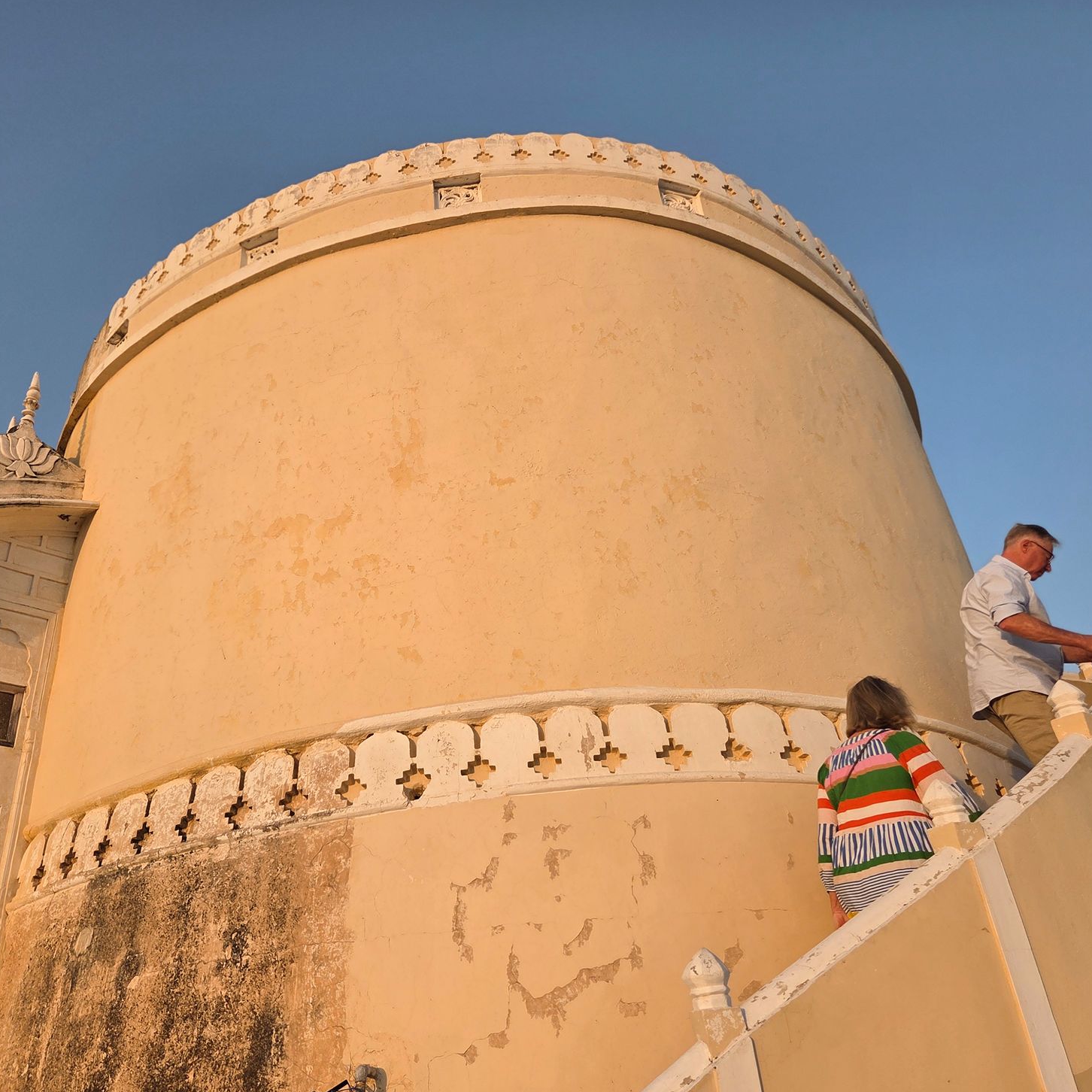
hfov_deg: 57.1
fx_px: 999
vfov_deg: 57.3
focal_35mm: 28
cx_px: 481
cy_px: 549
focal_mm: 5.4
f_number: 1.8
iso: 80
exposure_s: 1/3829
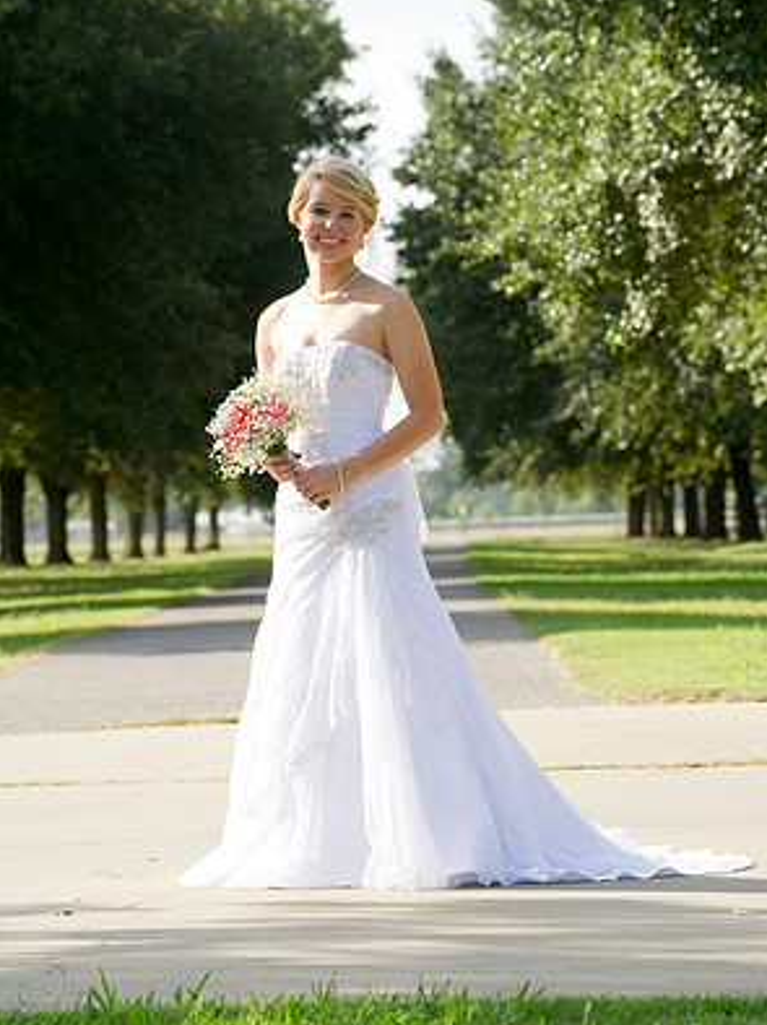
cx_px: 386
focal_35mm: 192
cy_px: 557
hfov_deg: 7.7
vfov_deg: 10.3
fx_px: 5678
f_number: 7.1
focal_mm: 175
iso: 250
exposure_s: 1/250
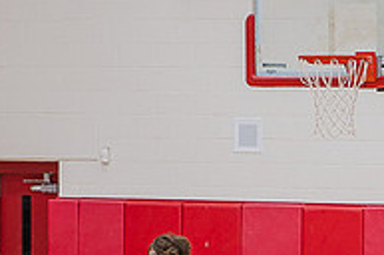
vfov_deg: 4.1
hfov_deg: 6.1
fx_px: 3589
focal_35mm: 337
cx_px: 440
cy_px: 317
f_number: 4.8
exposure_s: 1/250
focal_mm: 102
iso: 1000
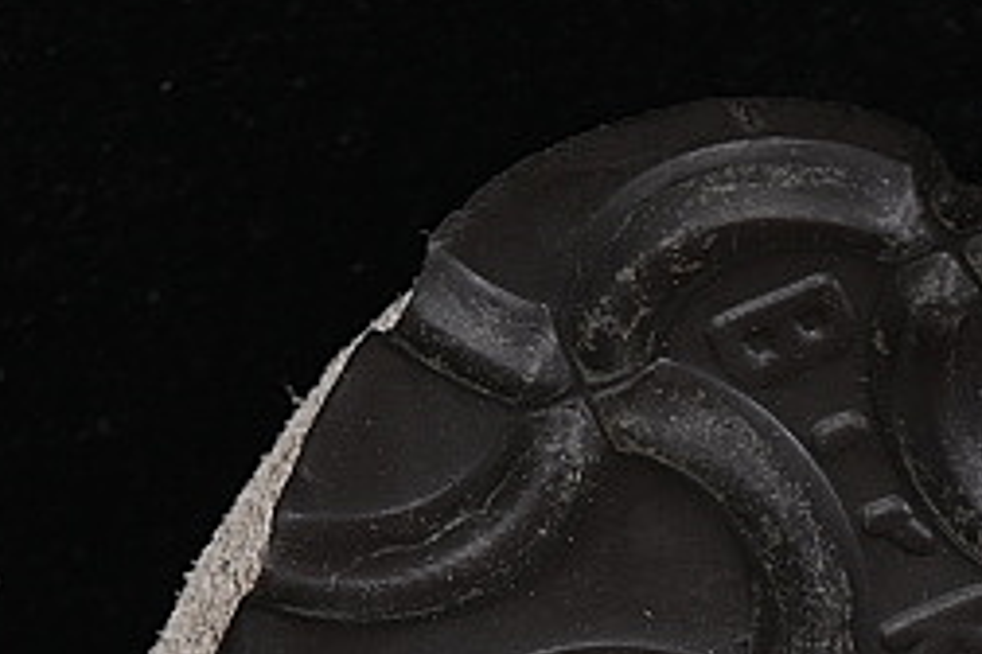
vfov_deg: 4.2
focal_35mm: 322
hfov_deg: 6.4
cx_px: 986
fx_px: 8783
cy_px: 1378
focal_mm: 50
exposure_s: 1/60
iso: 160
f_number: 6.3
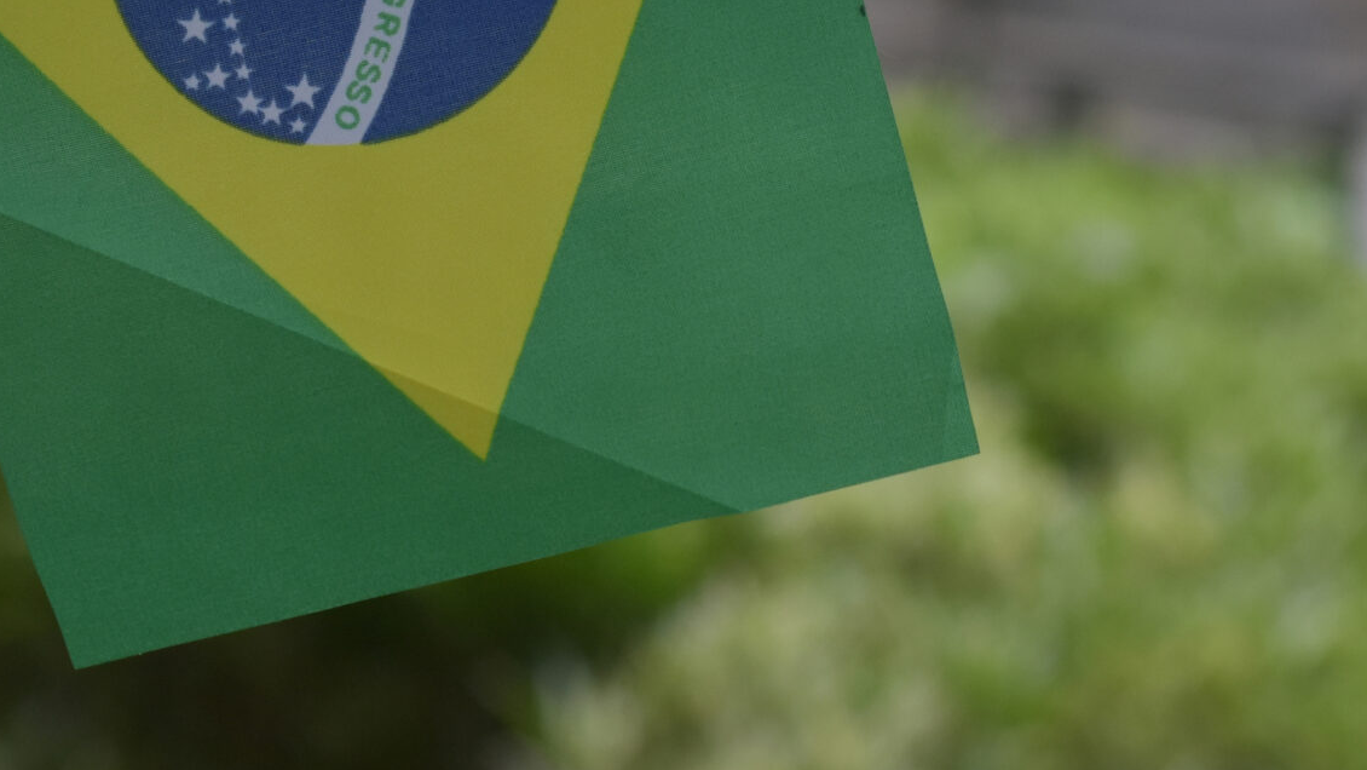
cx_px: 865
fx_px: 6453
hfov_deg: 12.1
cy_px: 43
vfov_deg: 6.8
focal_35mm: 178
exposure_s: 1/640
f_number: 4
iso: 800
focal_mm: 50
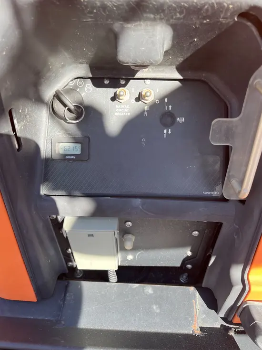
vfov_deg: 67.3
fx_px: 262
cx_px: 131
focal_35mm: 26
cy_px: 175
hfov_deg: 53.1
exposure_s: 1/361
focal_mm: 5.1
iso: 50
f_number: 1.6
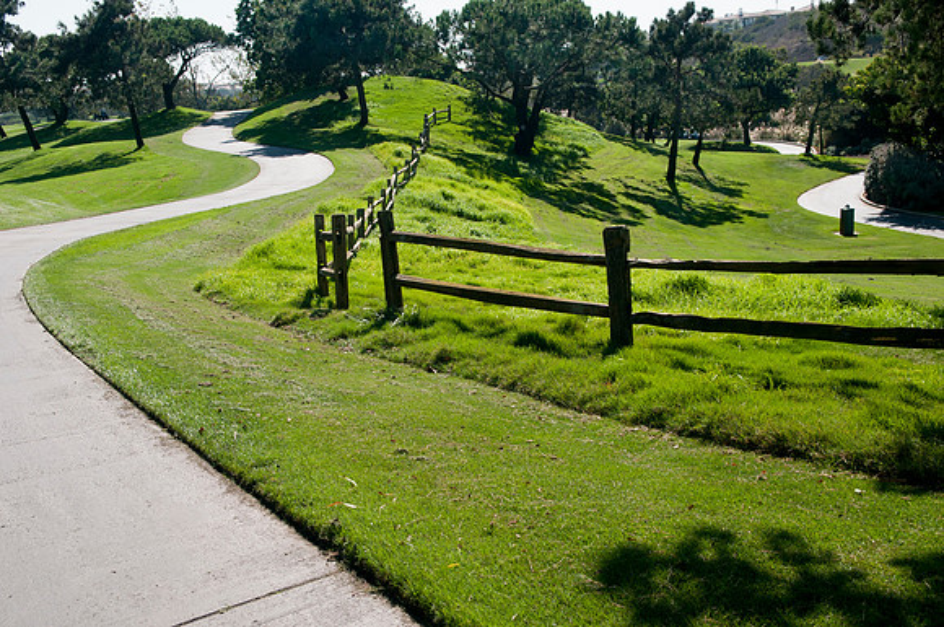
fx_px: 1021
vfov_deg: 34.1
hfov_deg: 49.6
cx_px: 472
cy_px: 314
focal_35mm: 39
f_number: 7.1
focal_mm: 26
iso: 200
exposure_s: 1/200
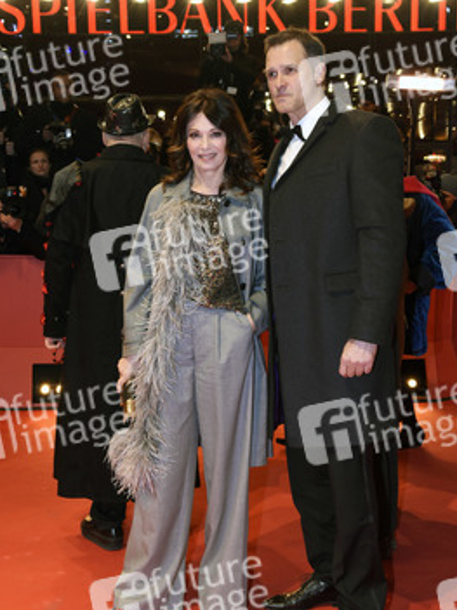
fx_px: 810
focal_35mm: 46
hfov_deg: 31.5
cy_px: 337
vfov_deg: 41.2
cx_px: 229
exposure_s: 1/125
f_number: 5.6
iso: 1250
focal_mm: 28
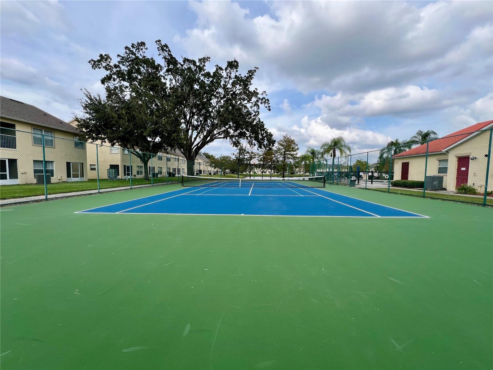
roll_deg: -0.4
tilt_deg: -3.6
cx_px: 246
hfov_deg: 106.2
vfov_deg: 89.9
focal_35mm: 13
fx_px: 185
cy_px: 185
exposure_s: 1/786
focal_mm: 1.57
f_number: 1.8
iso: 32
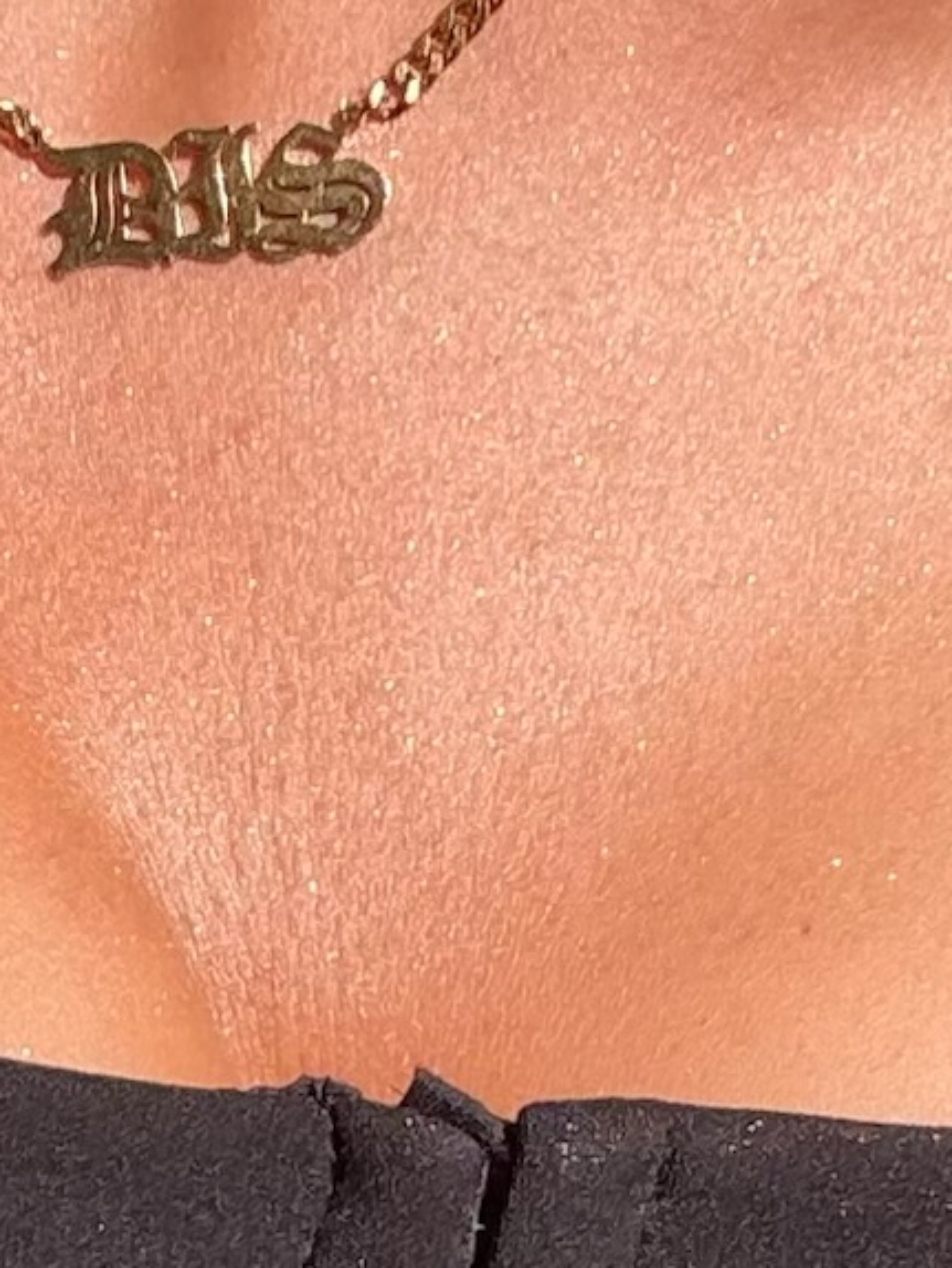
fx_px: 3921
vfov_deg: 18.4
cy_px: 702
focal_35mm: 107
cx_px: 86
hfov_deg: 13.7
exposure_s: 1/1172
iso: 25
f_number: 1.9
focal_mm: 2.69
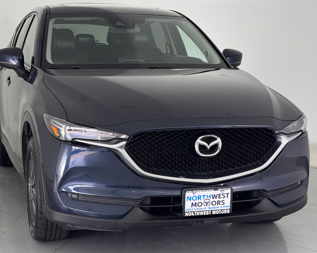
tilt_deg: -9.5
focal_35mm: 51
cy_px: 126
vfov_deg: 29.7
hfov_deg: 36.6
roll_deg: -0.2
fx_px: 479
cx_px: 151
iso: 50
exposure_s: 1/207
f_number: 1.78
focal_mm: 6.76
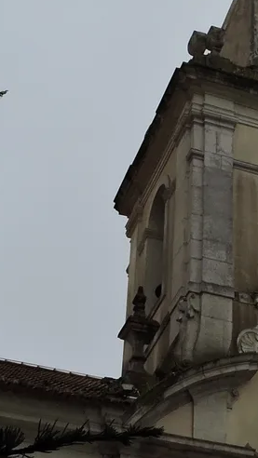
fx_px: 1240
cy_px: 262
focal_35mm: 102
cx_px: 302
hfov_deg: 11.7
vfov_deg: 20.9
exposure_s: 1/1250
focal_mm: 4.3
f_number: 3.3
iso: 100
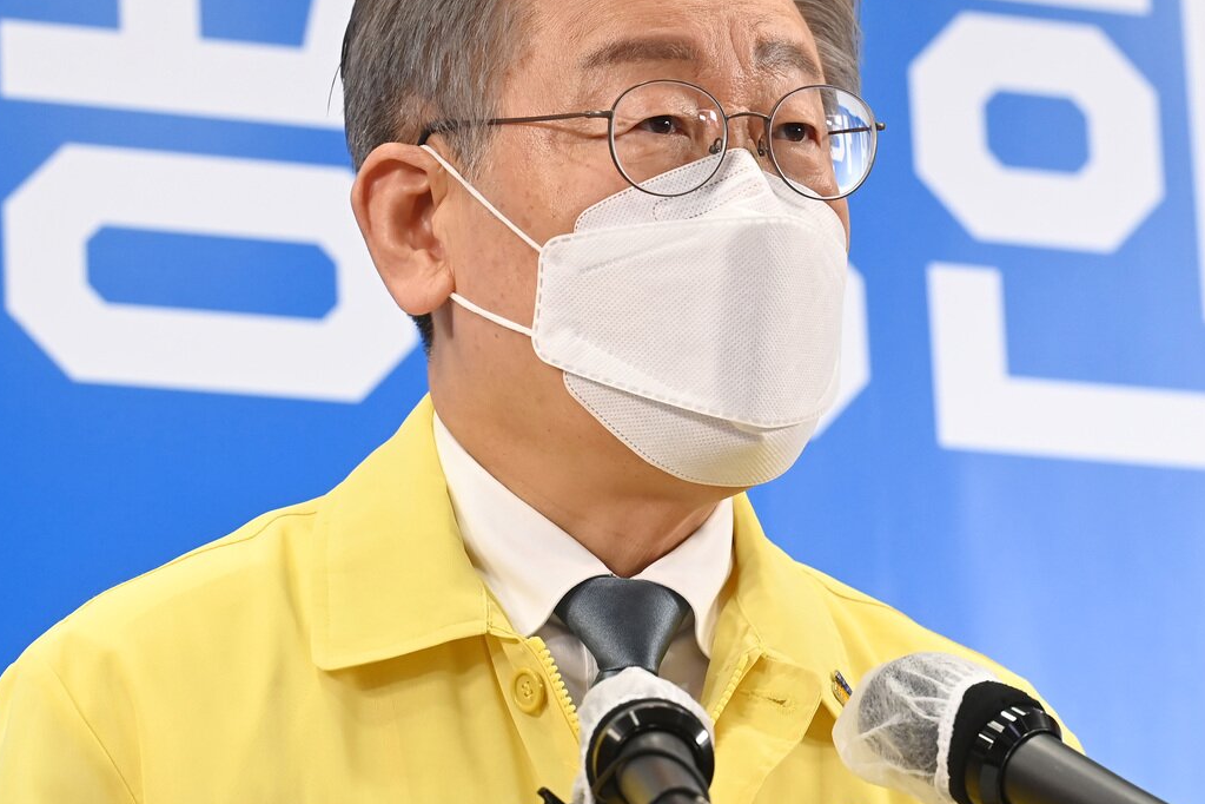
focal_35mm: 219
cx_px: 772
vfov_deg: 6.3
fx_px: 7330
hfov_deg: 9.4
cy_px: 307
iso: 2500
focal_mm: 160
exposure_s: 1/160
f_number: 11
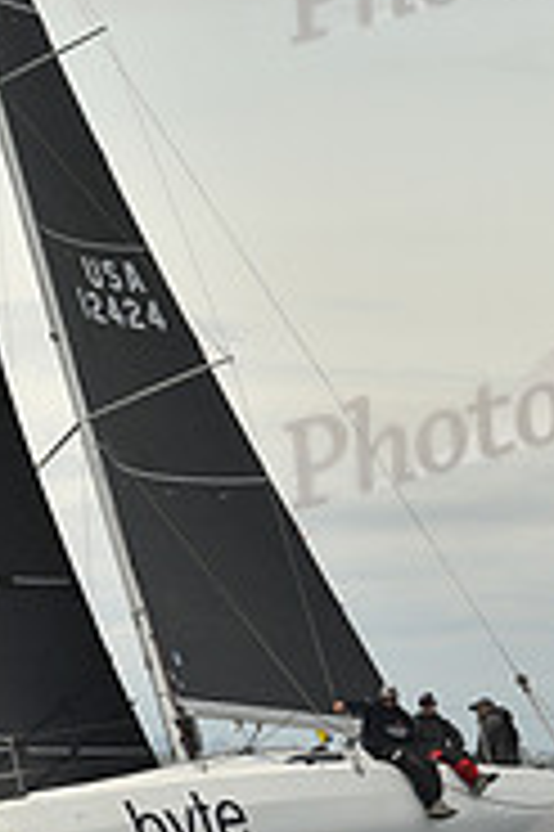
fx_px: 5087
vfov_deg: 9.4
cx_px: 52
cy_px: 225
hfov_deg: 6.2
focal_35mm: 220
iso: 250
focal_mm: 70
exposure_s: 1/800
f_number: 10
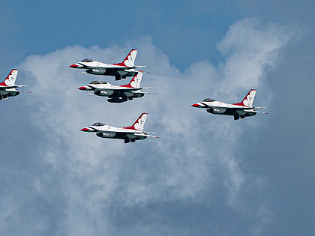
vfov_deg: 1.2
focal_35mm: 1207
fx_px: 10984
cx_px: 114
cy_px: 135
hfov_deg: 1.6
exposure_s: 1/1600
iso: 800
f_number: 10
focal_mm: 400
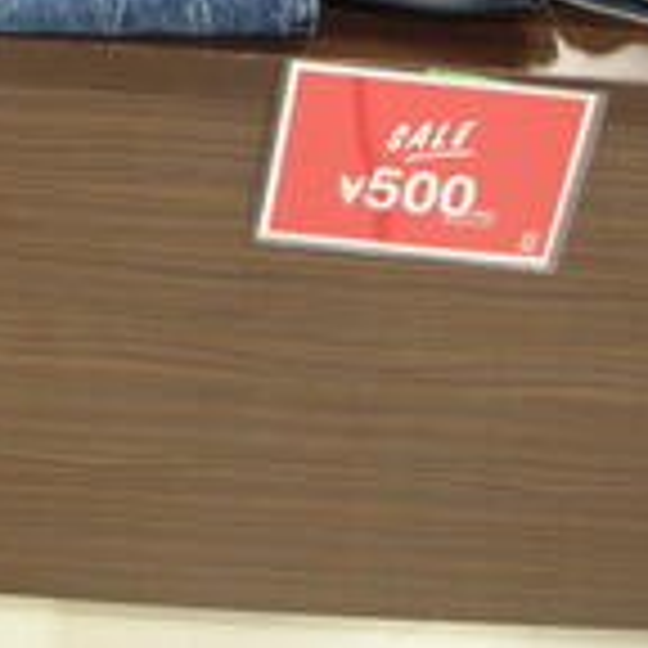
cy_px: 14
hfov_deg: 19.8
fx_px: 1821
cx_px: 54
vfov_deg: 19.6
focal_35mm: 86
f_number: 2.8
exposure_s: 1/5.7
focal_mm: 5.8
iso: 119
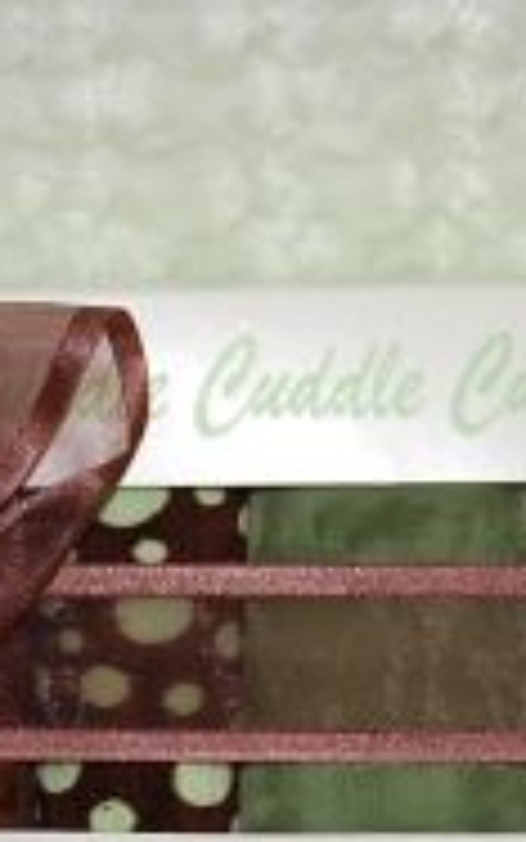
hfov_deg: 6.6
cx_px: -184
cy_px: 601
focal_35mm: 196
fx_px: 4492
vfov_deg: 10.7
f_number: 5
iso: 400
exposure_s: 1/60
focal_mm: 40
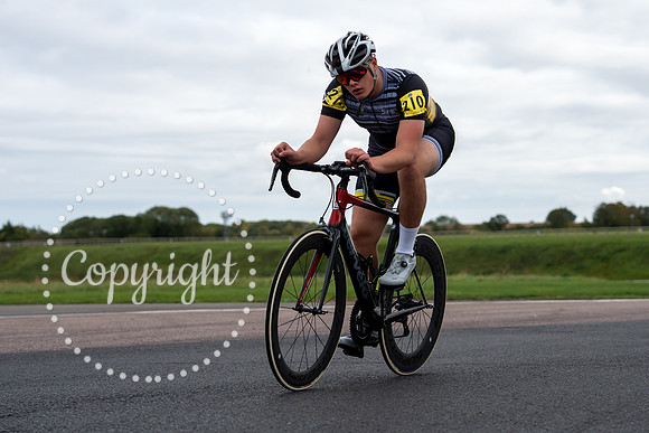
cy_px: 198
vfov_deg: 14.7
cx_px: 364
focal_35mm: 93
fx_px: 1677
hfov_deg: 21.9
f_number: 3.5
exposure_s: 1/1000
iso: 100
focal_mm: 66
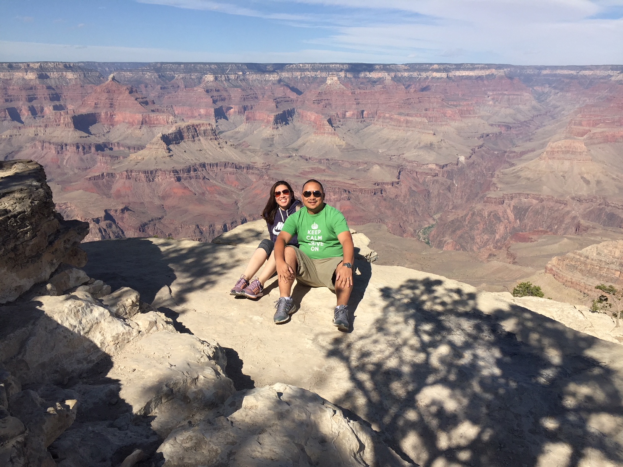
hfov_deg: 61.7
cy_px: 234
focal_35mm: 29
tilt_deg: -16.2
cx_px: 312
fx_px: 522
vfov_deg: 48.2
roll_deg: -1.4
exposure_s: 1/3300
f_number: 2.2
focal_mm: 4.15
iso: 32
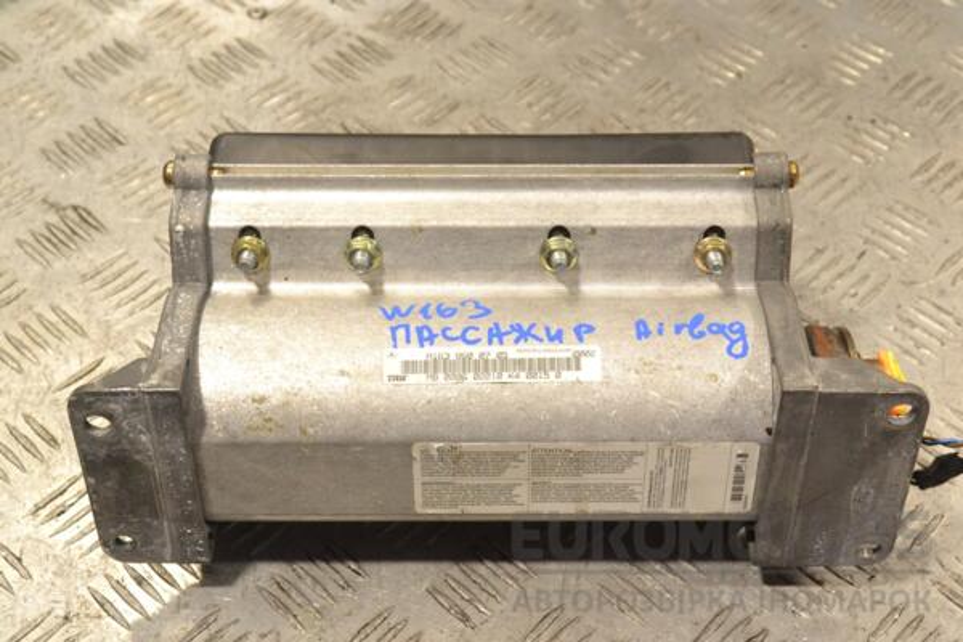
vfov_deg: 23.8
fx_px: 1525
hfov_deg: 35.1
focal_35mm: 57
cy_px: 321
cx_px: 482
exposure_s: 1/320
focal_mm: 38
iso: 3200
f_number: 9
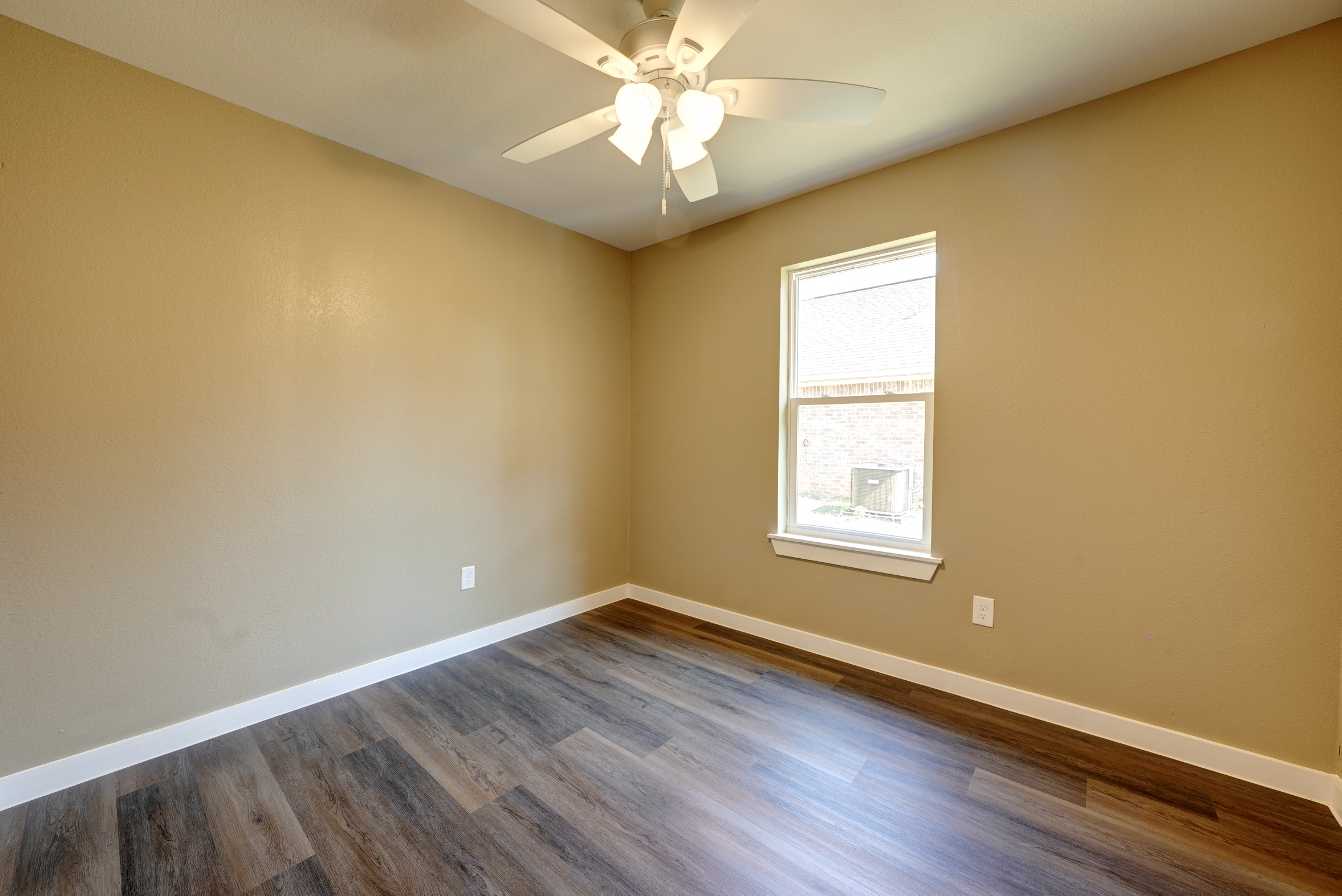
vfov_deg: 85.5
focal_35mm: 13
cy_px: 448
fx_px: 485
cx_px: 671
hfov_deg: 108.3
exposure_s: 1/15
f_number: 8
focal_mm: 13
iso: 320
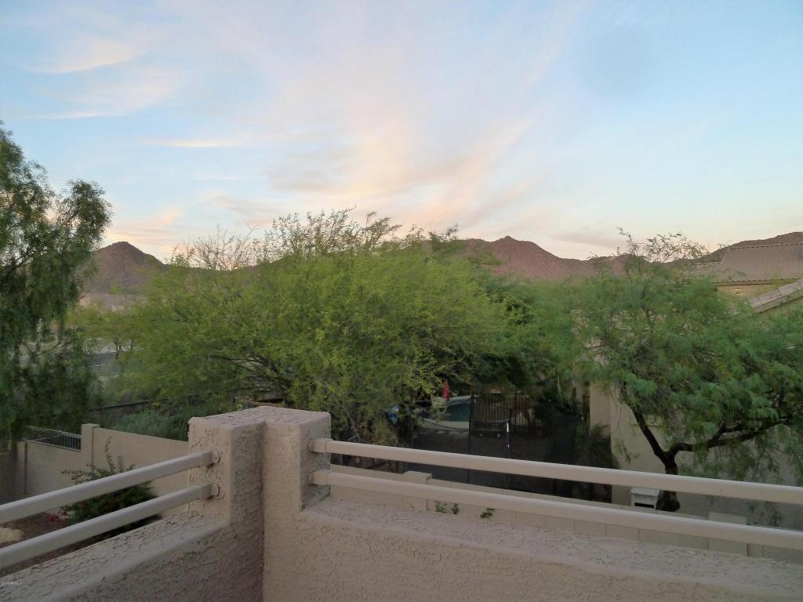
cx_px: 402
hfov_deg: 69.4
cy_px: 301
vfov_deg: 54.9
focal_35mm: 25
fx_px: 580
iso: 250
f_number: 3.3
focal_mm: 4.1
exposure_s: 1/60
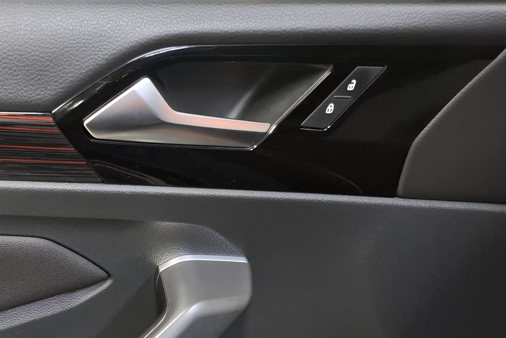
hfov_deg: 29.8
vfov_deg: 22.2
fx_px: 829
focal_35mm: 59
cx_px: -77
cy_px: 333
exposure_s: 1/24
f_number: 1.8
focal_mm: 5.54
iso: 640
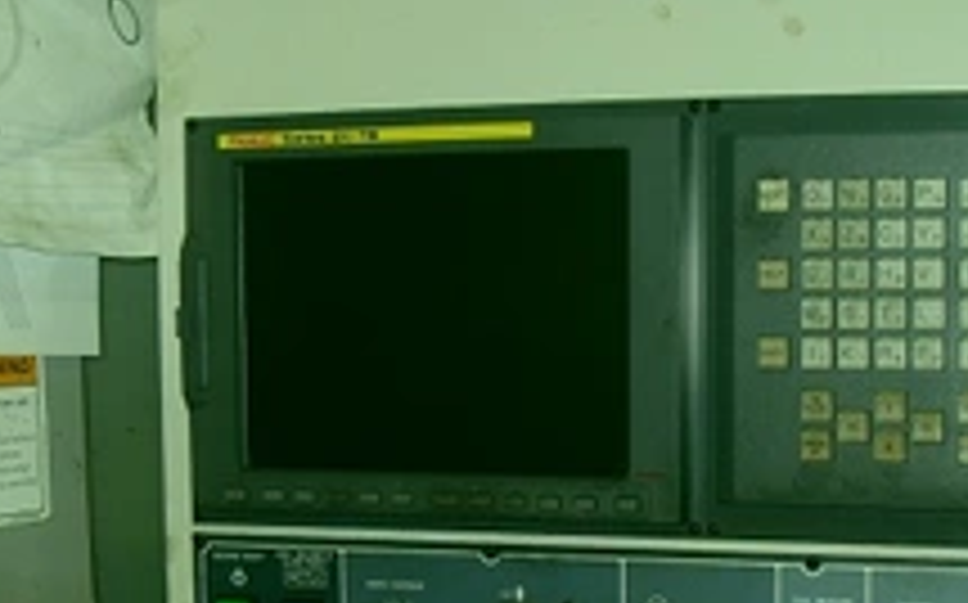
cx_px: 648
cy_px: 454
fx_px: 1766
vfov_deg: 19.2
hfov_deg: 30.4
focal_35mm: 67
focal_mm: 6.3
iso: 100
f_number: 2.8
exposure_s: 1/45
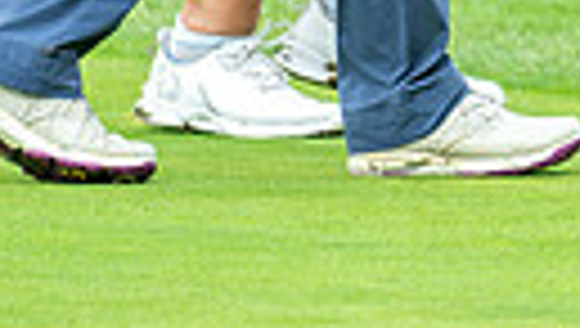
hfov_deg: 1.4
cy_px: -504
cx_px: 952
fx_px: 23349
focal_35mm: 1516
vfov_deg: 0.8
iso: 250
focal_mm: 300
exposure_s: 1/640
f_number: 4
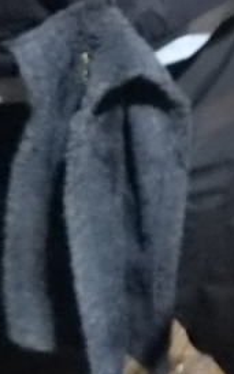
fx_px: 1164
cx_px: 482
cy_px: -134
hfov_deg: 10.5
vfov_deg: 17.0
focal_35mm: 114
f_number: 1.8
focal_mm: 5.4
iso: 1250
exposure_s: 1/120
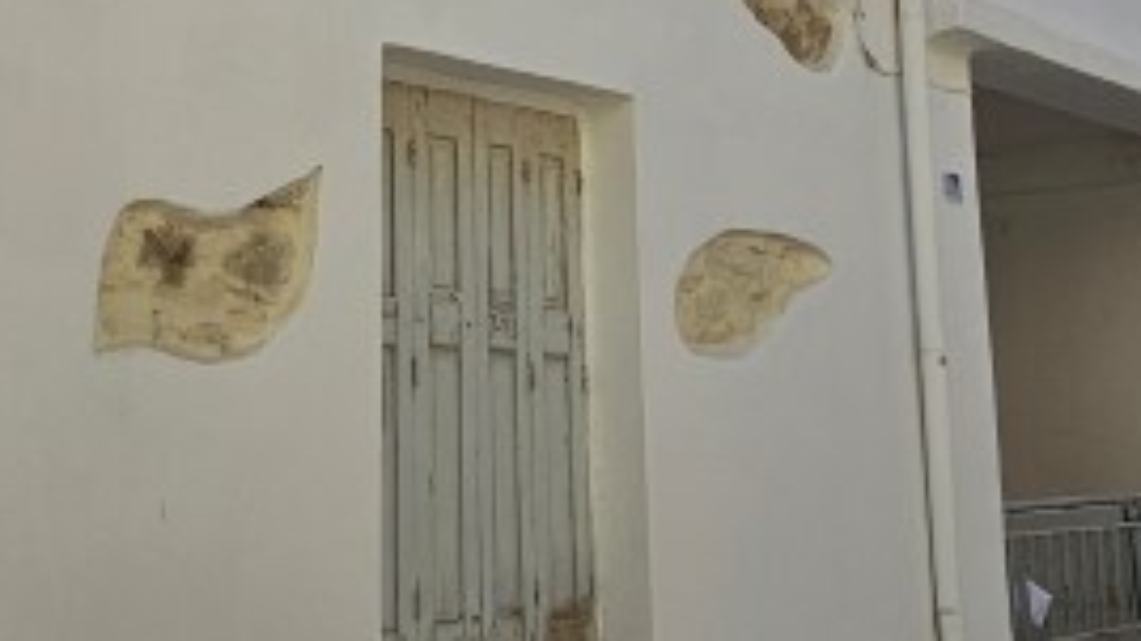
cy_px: 42
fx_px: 1633
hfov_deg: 38.0
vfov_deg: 21.6
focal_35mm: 54
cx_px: 356
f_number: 2.2
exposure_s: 1/2897
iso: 50
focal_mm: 2.2
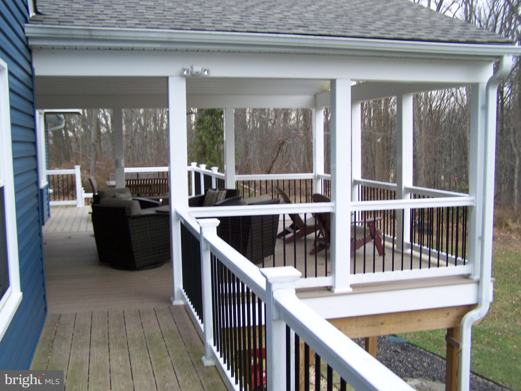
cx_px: 260
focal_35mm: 38
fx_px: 572
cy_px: 196
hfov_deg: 49.0
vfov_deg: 37.7
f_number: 2.8
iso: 64
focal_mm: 6.3
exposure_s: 1/80
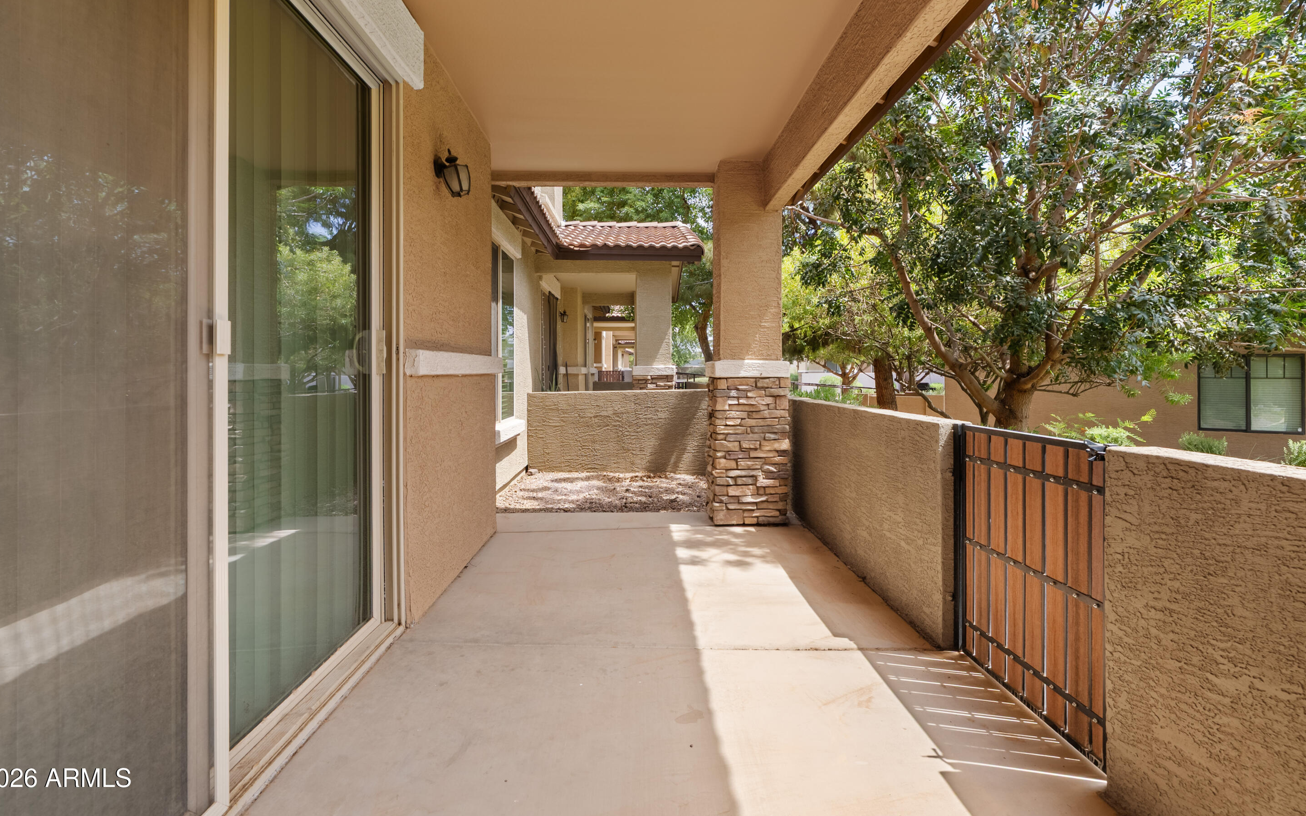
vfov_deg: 67.8
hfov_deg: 94.4
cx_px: 659
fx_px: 605
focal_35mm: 17
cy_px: 365
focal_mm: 16
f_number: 8
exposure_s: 1/25
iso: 100
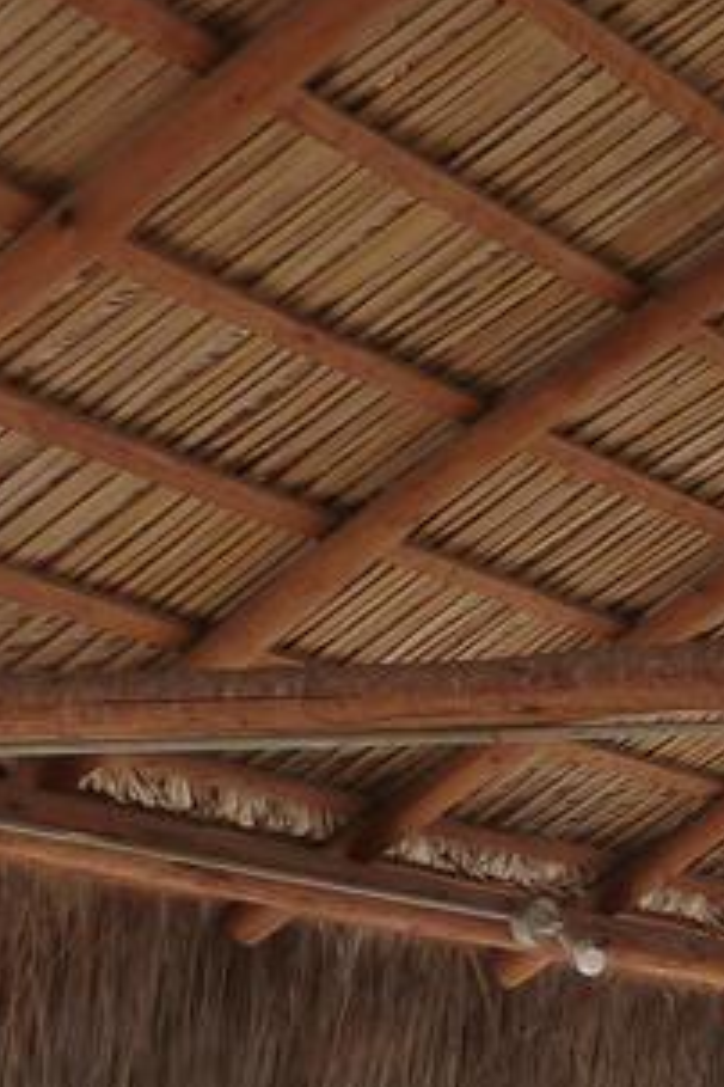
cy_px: 997
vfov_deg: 22.5
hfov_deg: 13.1
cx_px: 1509
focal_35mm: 88
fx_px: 2654
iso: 125
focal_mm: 4.1
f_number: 4
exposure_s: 1/400
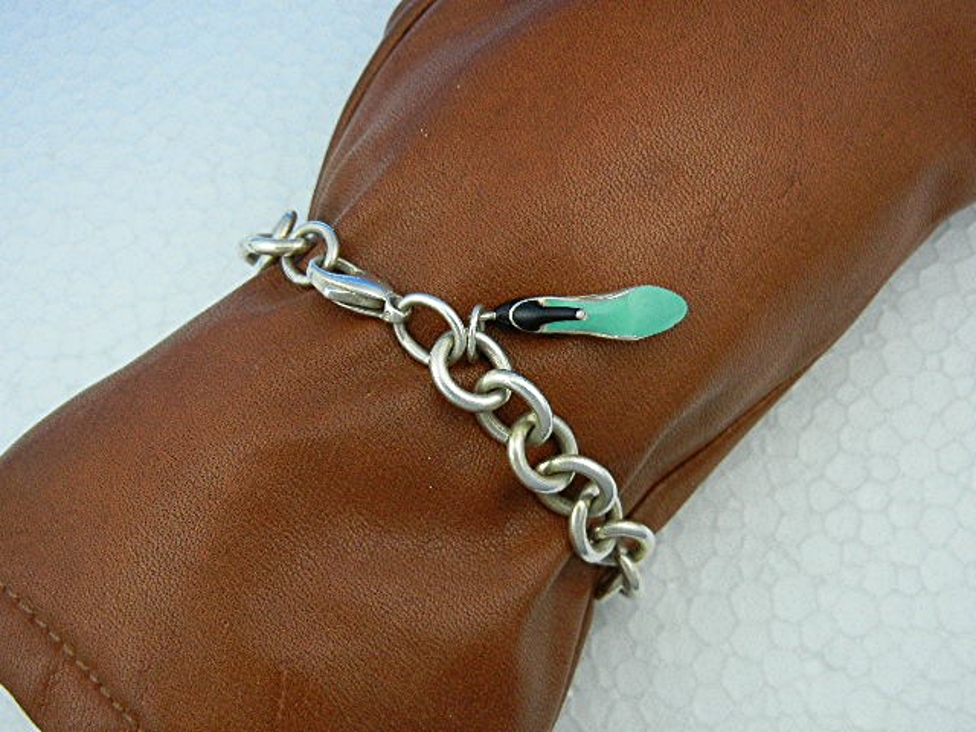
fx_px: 1466
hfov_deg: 36.8
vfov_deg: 28.0
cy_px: 366
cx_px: 488
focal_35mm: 52
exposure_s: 1/24.2
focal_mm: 9.3
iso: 400
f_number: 3.9
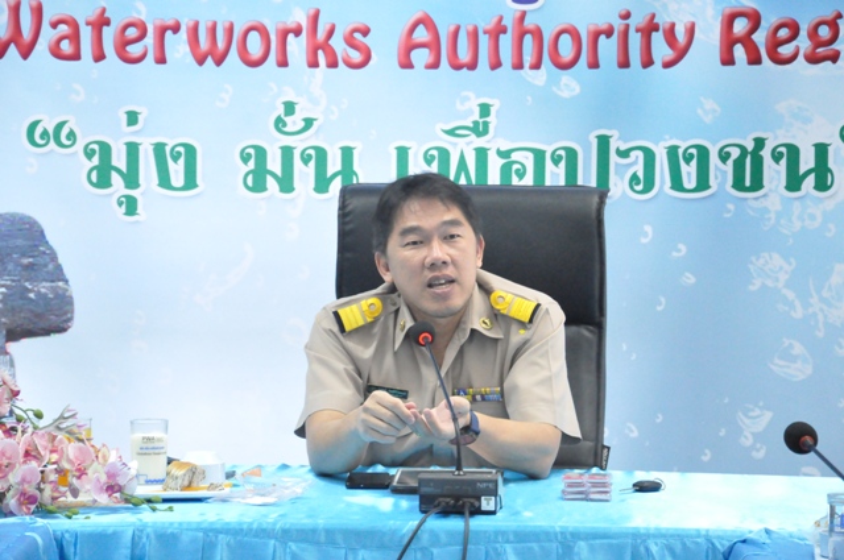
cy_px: 280
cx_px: 422
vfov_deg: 9.9
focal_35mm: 138
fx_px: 3231
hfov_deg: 14.9
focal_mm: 92
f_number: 8
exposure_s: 1/125
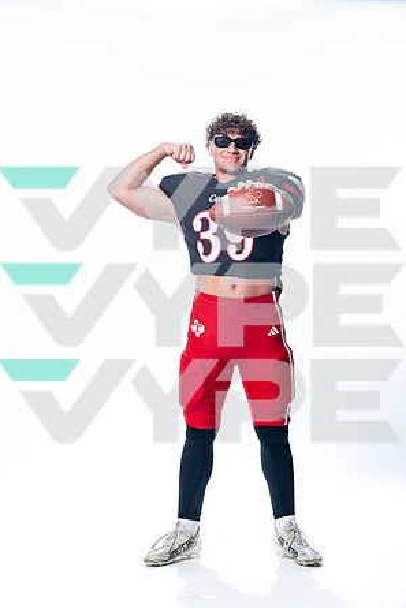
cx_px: 202
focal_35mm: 87
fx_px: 1470
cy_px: 306
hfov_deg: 15.7
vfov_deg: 23.4
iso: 100
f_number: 5.6
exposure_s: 1/250
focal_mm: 86
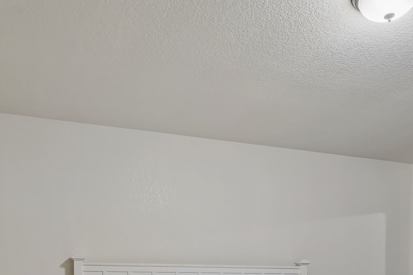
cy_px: 306
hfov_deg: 54.4
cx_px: 214
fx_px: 402
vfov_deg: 32.9
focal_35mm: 35
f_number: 8
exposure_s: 1/5
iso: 400
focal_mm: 13
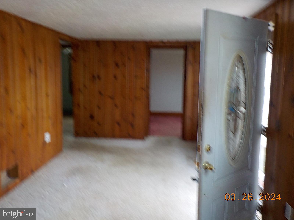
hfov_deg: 60.0
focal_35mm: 30
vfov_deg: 46.8
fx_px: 255
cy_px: 110
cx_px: 147
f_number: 3.3
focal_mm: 4.1
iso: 180
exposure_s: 1/30
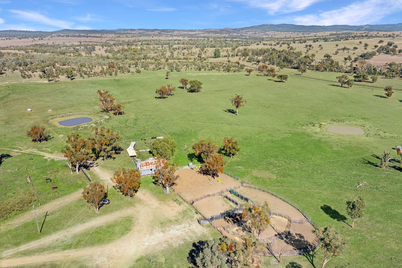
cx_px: 201
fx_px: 313
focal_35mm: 28
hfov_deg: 65.5
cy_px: 134
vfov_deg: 46.4
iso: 100
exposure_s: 1/500
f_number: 6.3
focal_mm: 10.3
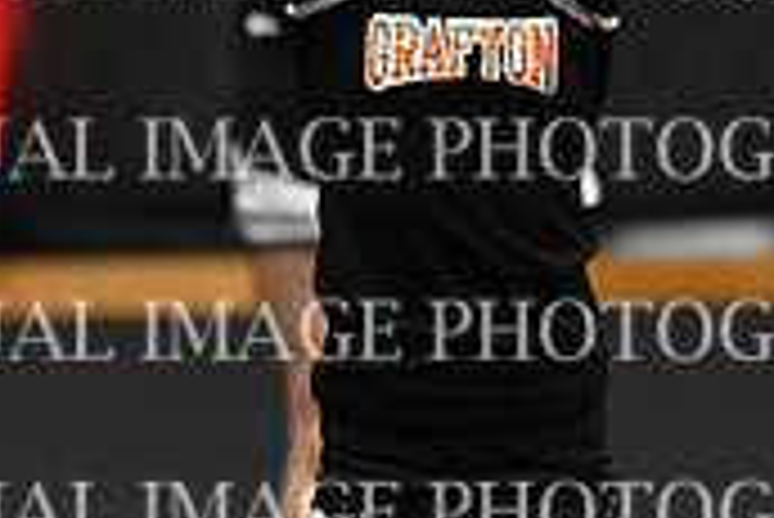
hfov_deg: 2.4
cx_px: 405
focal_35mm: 861
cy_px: -124
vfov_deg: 1.6
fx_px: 18527
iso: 4000
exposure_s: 1/800
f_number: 2.8
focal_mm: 170
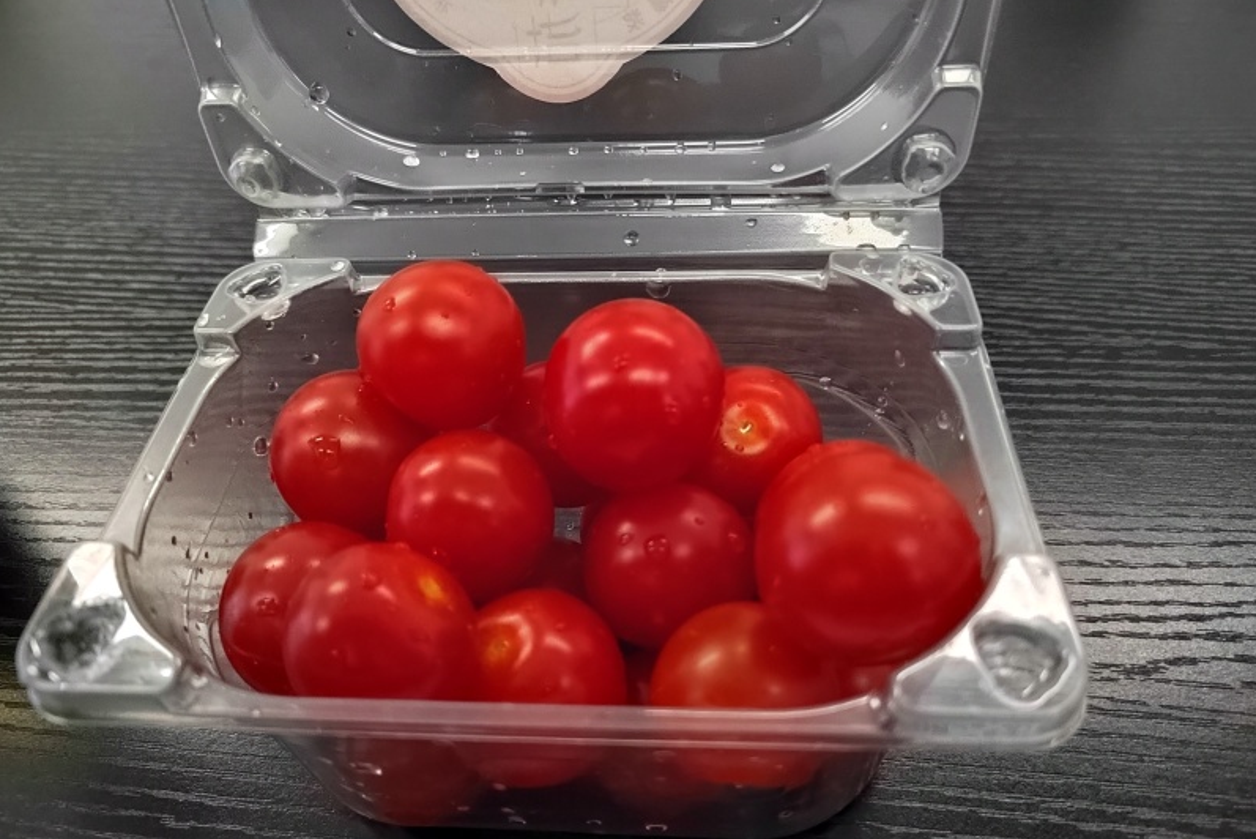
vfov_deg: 53.0
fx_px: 838
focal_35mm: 24
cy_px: 468
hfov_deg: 73.7
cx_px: 627
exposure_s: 1/25
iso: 5280
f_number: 1.9
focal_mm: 5.52
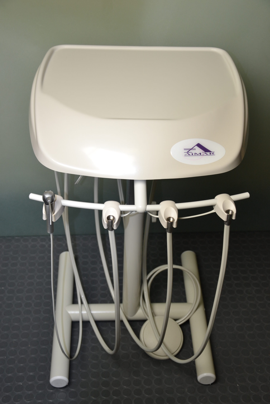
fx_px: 590
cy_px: 202
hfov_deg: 25.8
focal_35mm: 52
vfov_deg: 37.8
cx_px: 135
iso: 360
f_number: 4.5
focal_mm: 35
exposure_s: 1/125
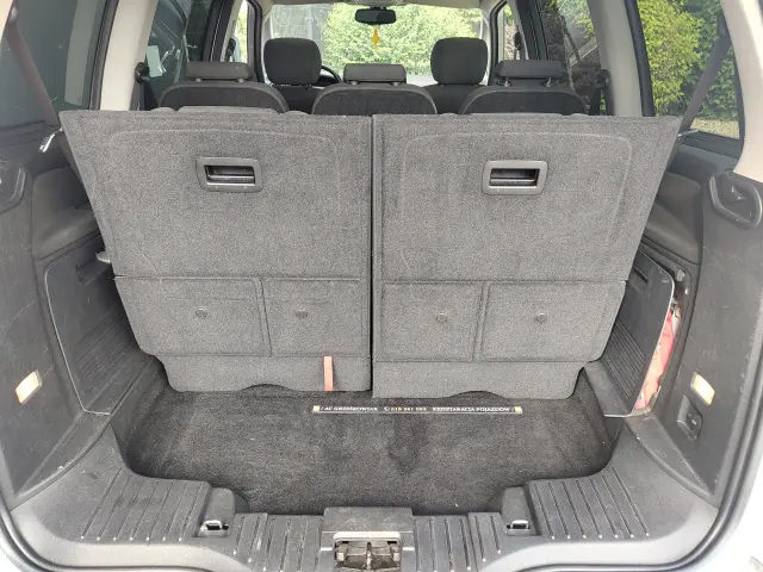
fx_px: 507
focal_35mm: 23
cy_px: 286
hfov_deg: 73.9
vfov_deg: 58.9
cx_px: 382
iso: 213
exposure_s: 1/100
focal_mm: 5.56
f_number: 1.8
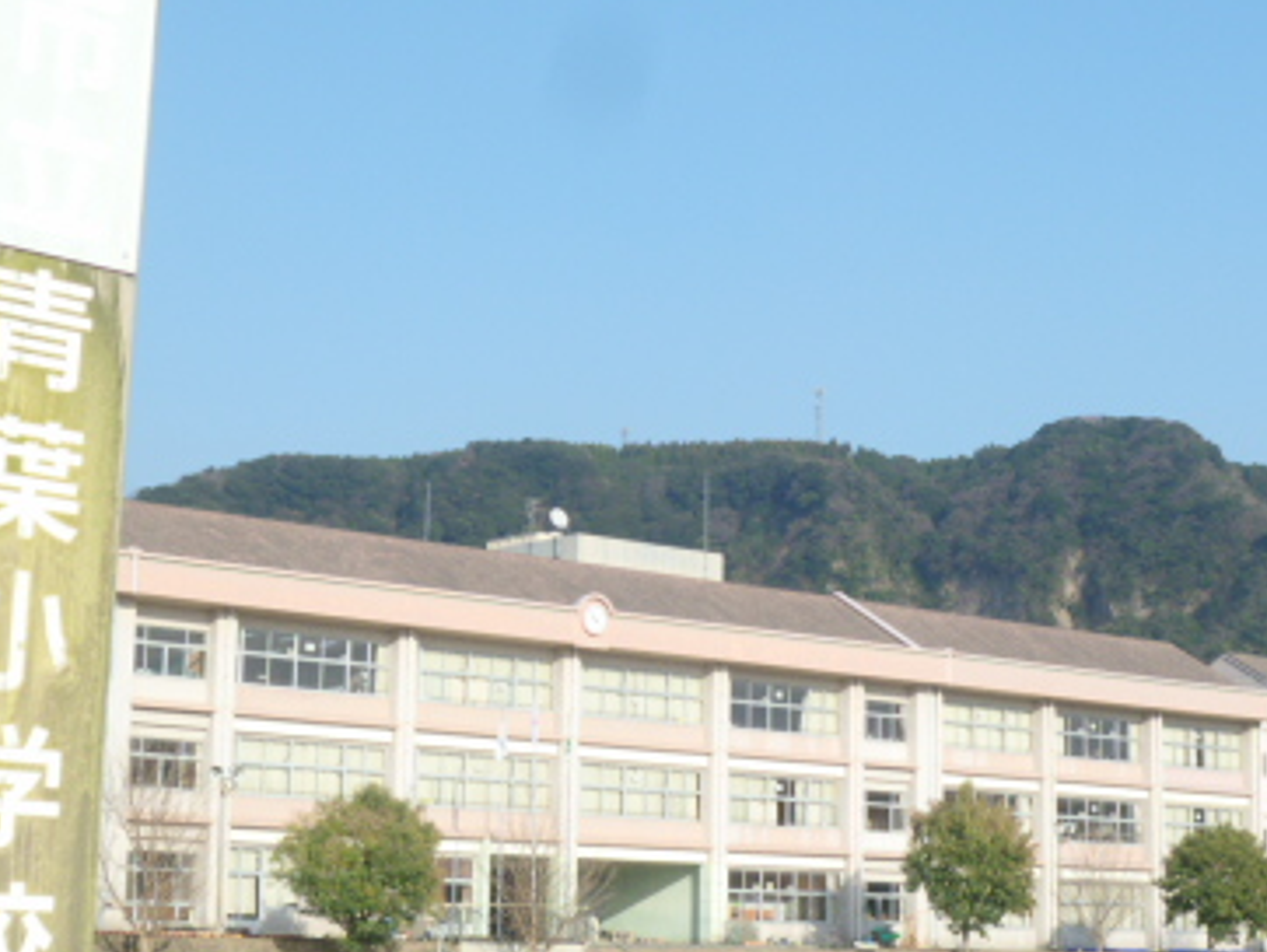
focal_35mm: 76
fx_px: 2784
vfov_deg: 19.4
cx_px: 826
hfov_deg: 25.5
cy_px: 455
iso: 80
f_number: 3.7
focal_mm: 7.7
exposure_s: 1/400
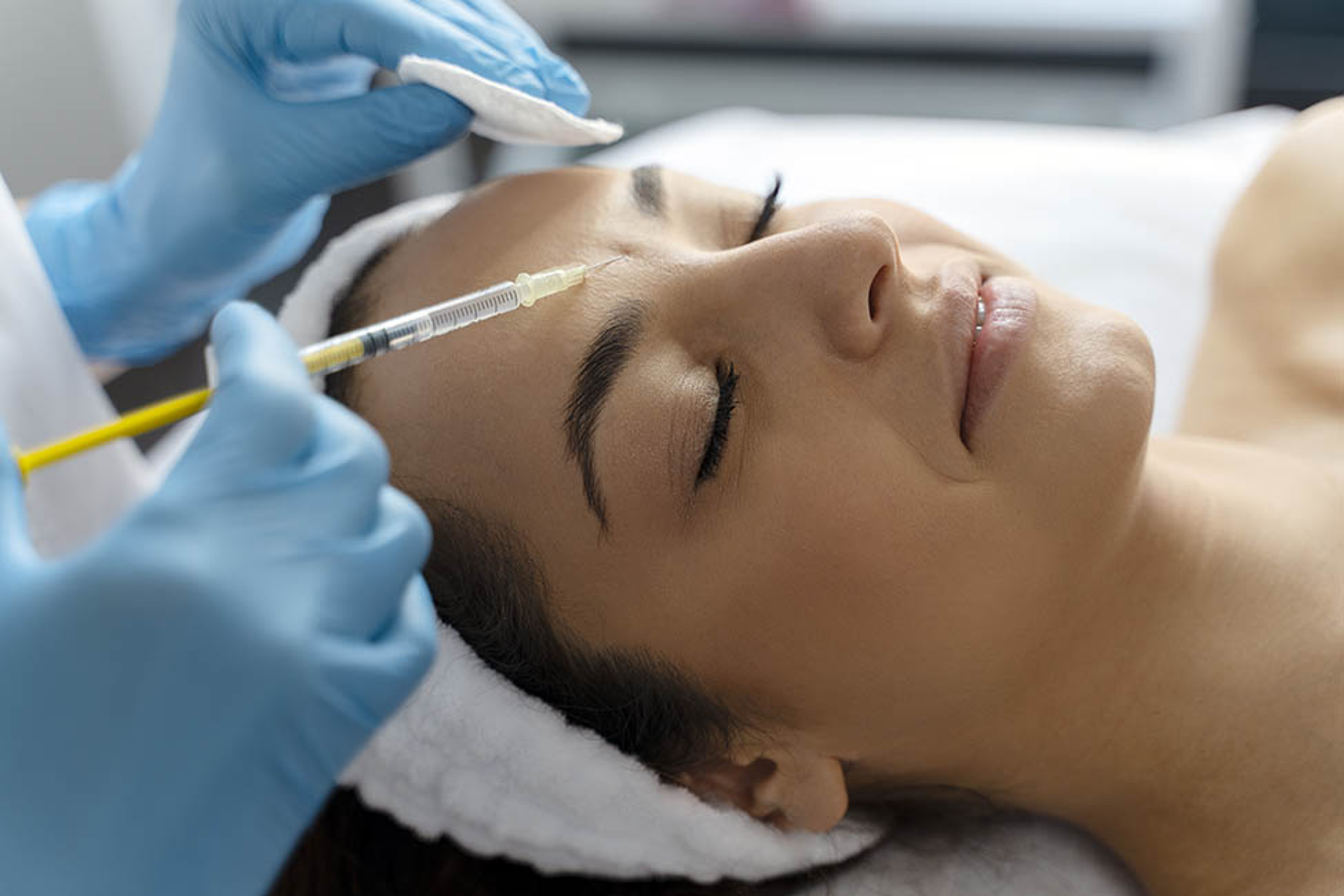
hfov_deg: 32.9
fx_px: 2277
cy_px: 448
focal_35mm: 61
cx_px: 672
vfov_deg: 22.3
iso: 320
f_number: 2.8
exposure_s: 1/200
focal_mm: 61
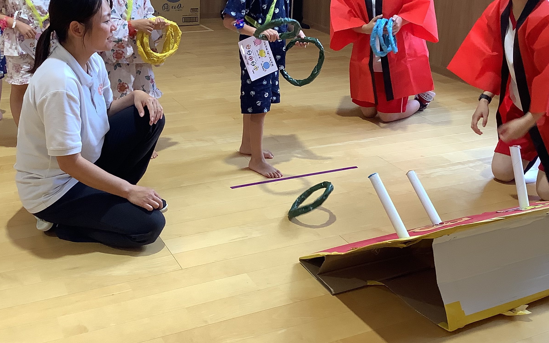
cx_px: 246
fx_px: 673
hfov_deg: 44.3
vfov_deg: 28.2
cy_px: 83
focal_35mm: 45
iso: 80
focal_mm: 3.3
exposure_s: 1/100
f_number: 2.4
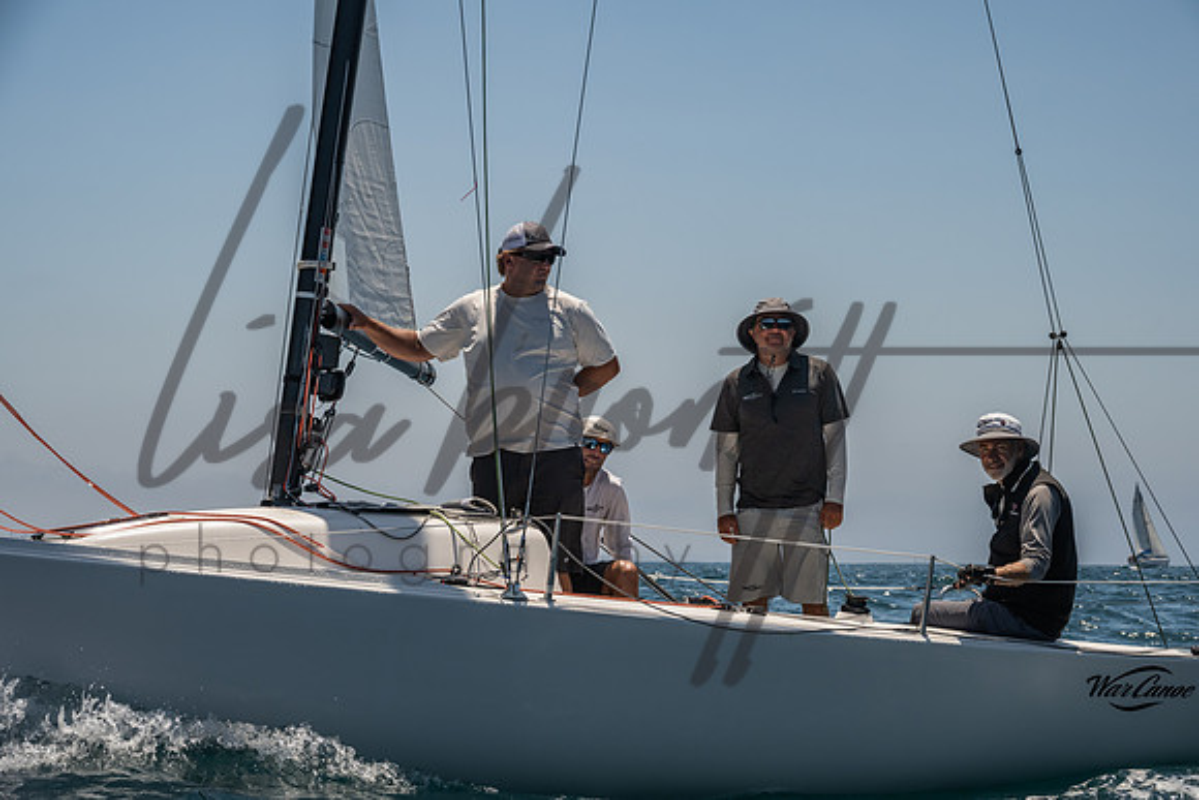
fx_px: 2498
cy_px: 400
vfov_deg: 18.2
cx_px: 613
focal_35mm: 75
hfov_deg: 27.0
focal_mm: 72
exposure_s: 1/1000
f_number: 9
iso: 640
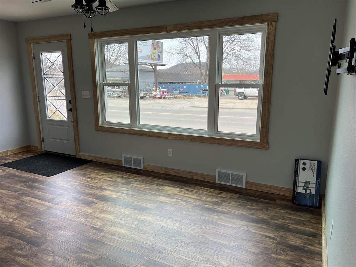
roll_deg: +0.3
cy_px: 134
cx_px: 178
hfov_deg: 67.3
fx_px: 267
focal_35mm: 26
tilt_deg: -10.7
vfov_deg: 53.1
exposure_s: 1/120
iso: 32
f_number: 1.5
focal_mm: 5.7
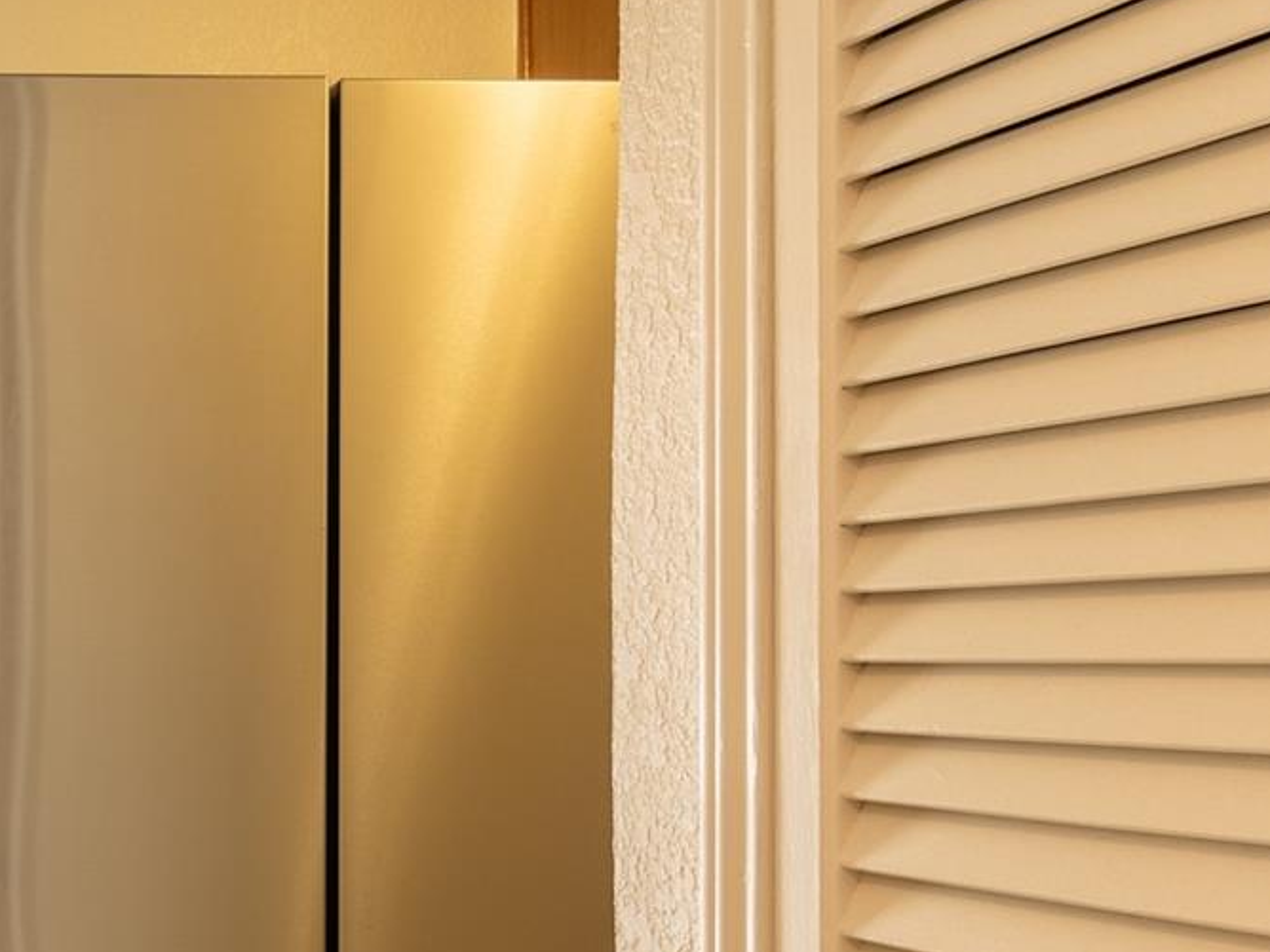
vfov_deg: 25.2
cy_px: 696
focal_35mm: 57
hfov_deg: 29.3
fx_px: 2109
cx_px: -222
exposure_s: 1/350
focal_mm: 13
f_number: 8
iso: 200
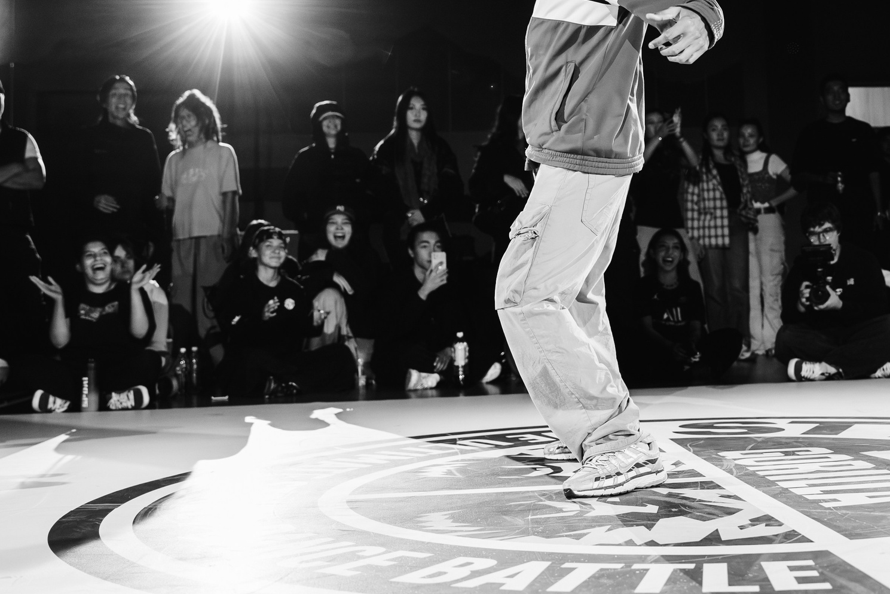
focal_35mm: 55
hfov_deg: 35.8
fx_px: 1360
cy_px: 147
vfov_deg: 24.4
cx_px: 611
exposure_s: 1/800
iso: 3200
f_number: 2.8
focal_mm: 32
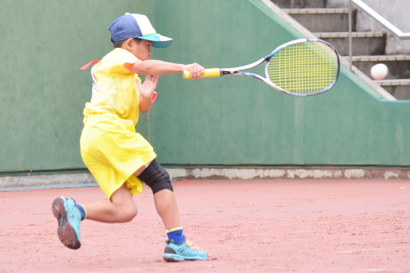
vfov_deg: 6.8
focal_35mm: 202
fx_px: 2305
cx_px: 205
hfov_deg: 10.2
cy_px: 136
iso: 1250
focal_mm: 135
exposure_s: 1/1250
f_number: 4.8
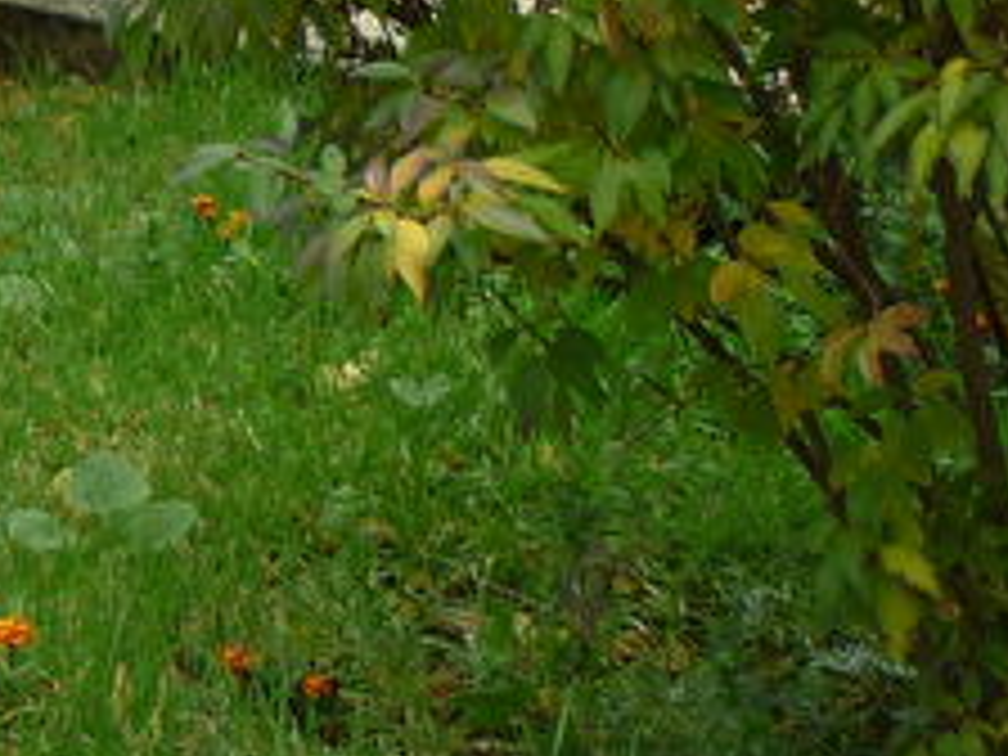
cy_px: -382
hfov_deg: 11.3
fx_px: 4397
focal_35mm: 151
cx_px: -1278
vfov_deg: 9.5
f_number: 2.8
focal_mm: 5.5
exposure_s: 1/125
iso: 80
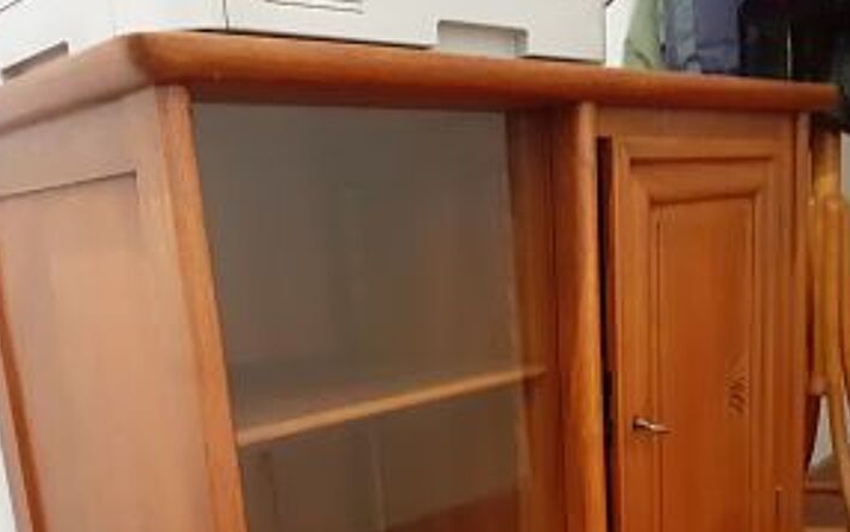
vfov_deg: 31.1
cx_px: 464
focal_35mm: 40
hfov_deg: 49.2
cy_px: 437
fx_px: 927
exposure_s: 1/20
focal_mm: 3.6
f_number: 1.9
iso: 500
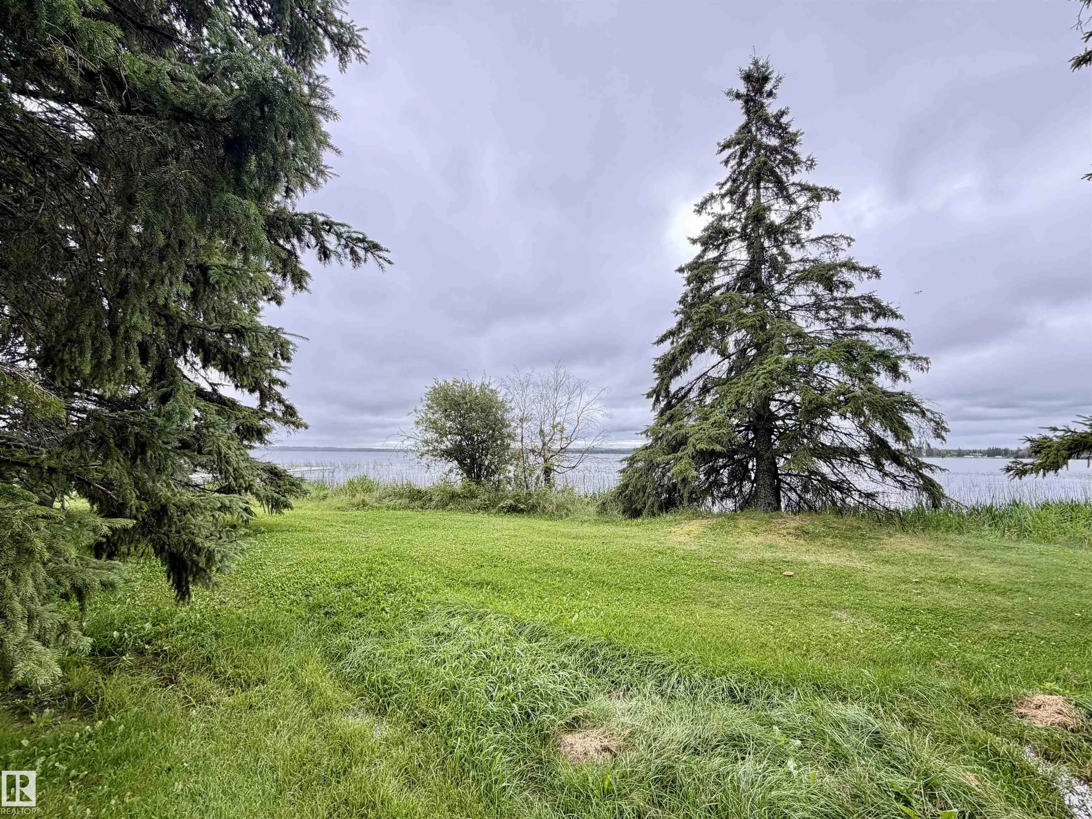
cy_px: 410
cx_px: 546
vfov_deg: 85.7
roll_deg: -0.6
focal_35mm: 14
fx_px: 442
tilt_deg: +5.4
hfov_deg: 102.1
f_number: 2.2
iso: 64
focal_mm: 2.22
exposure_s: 1/121
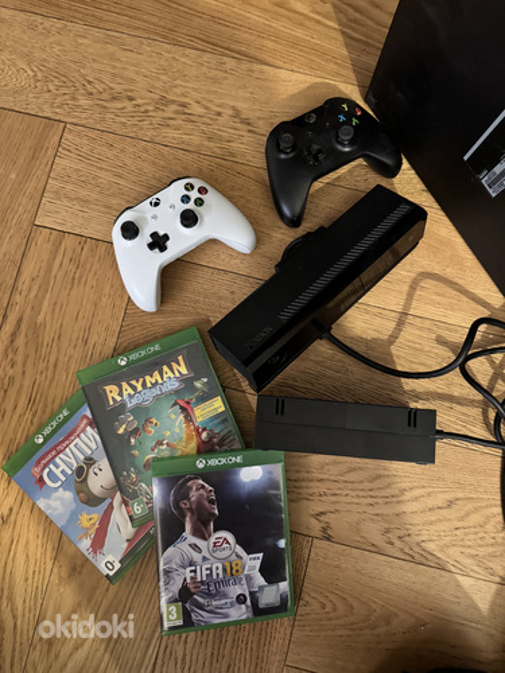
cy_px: 336
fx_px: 467
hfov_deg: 56.8
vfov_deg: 71.6
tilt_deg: -81.7
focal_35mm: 24
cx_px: 252
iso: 1000
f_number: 1.78
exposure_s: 1/28
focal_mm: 6.76
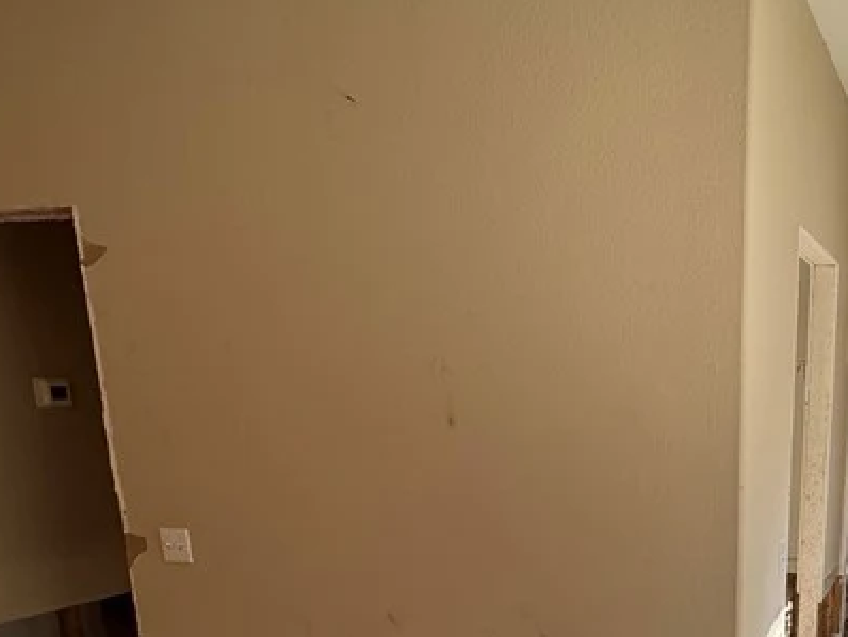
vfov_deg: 36.5
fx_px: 882
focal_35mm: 36
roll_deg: -1.5
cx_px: 720
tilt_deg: -16.4
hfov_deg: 47.5
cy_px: 605
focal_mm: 2.22
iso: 40
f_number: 2.2
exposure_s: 1/239
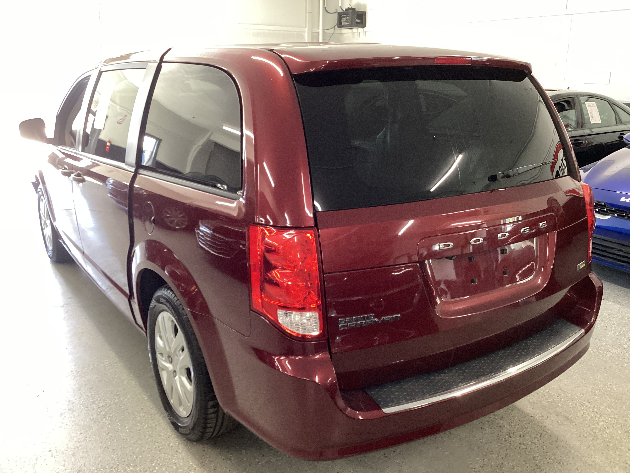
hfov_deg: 58.4
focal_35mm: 31
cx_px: 315
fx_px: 564
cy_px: 236
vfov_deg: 45.4
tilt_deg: -16.4
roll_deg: -1.6
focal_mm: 3.3
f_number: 2.4
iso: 200
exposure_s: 1/50
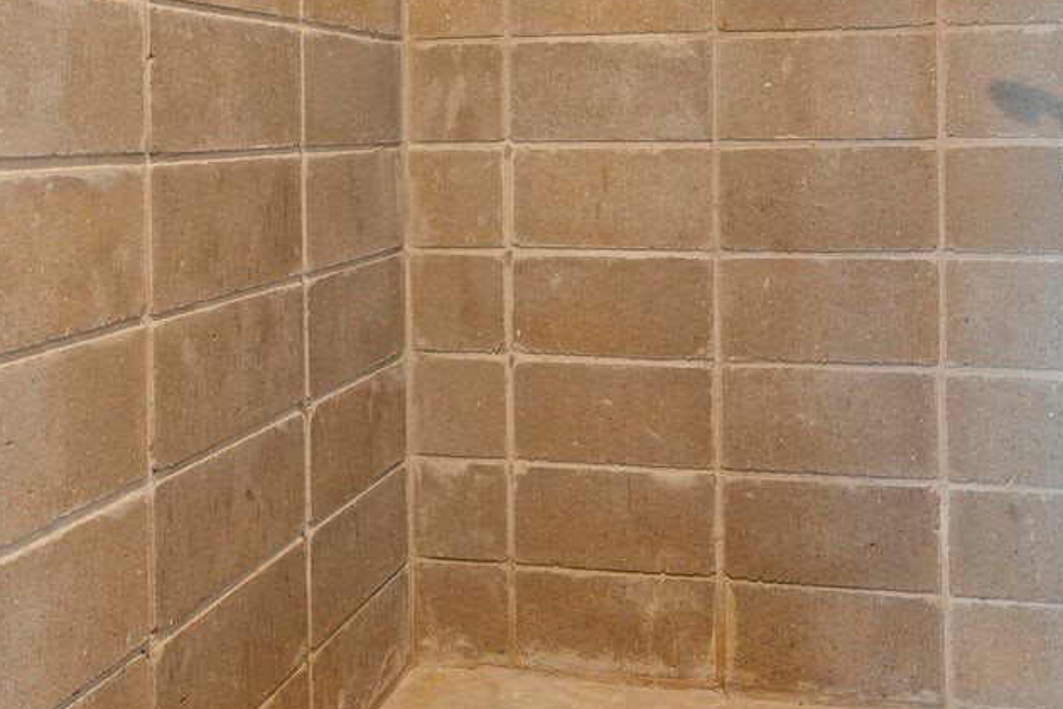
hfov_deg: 49.2
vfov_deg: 33.1
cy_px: 125
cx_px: 639
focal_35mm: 39
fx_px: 1151
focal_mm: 16
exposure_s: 5
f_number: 9
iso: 250
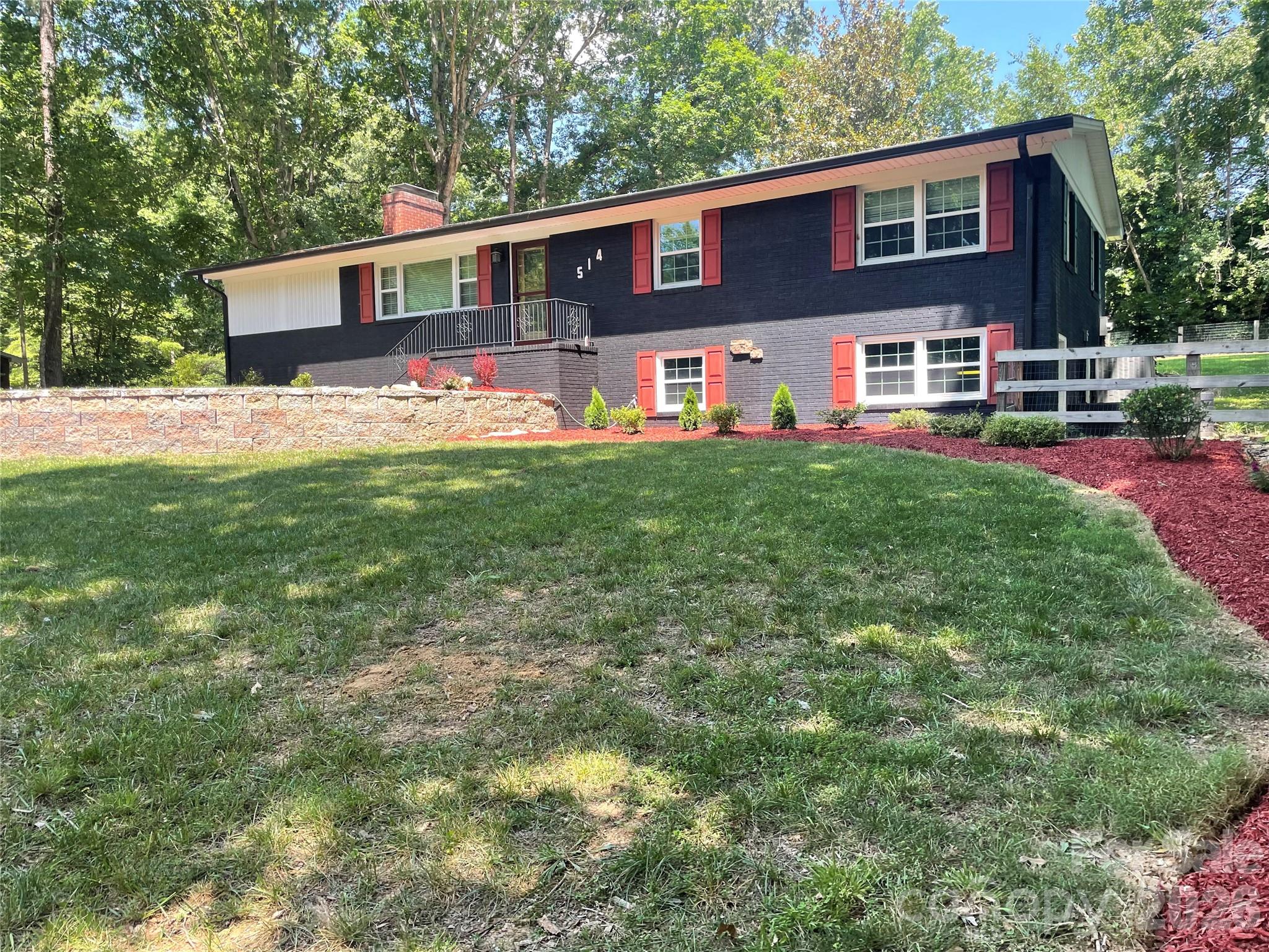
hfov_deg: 67.3
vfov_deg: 53.1
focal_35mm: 26
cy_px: 476
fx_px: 953
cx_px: 634
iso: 32
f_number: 1.6
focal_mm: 4.2
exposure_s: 1/251
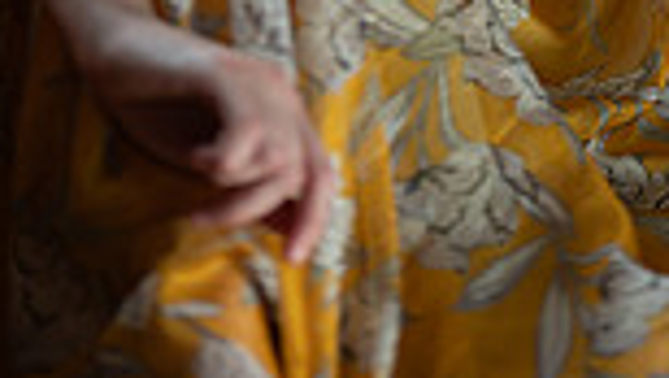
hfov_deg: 8.3
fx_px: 4617
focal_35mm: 260
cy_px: -595
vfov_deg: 4.6
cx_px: 460
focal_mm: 85
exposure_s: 1/500
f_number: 1.2
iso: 160
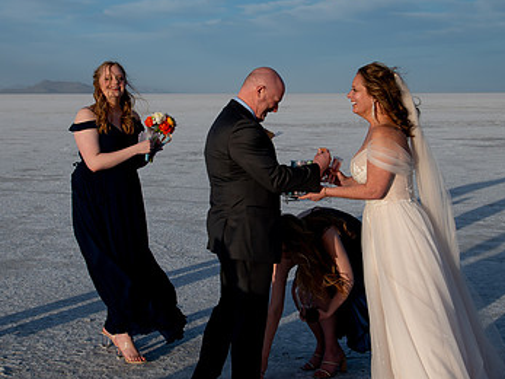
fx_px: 992
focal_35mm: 68
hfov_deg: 28.6
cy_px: 161
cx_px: 253
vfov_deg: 21.6
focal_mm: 38
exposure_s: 1/400
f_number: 8
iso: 200
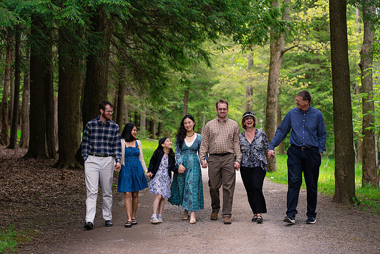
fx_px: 1003
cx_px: 169
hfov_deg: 21.4
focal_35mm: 95
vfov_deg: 14.4
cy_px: 133
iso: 800
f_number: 3.2
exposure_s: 1/250
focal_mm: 85
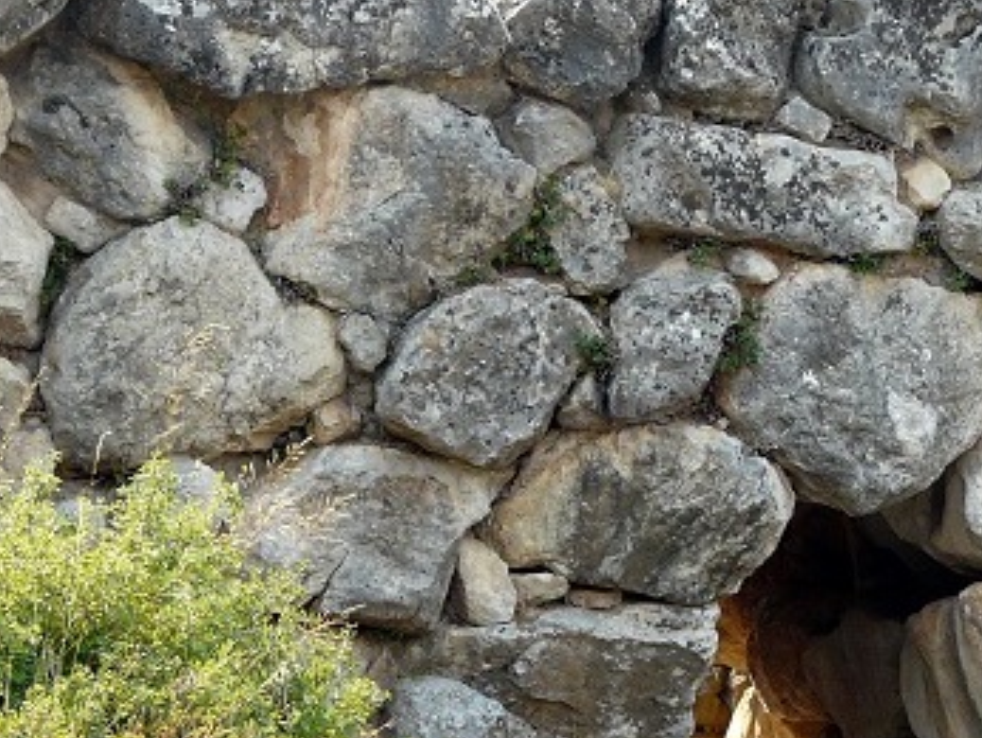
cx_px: 752
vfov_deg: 11.8
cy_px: 491
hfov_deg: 15.6
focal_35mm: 126
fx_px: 3577
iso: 100
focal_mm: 9.5
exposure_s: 1/125
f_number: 4
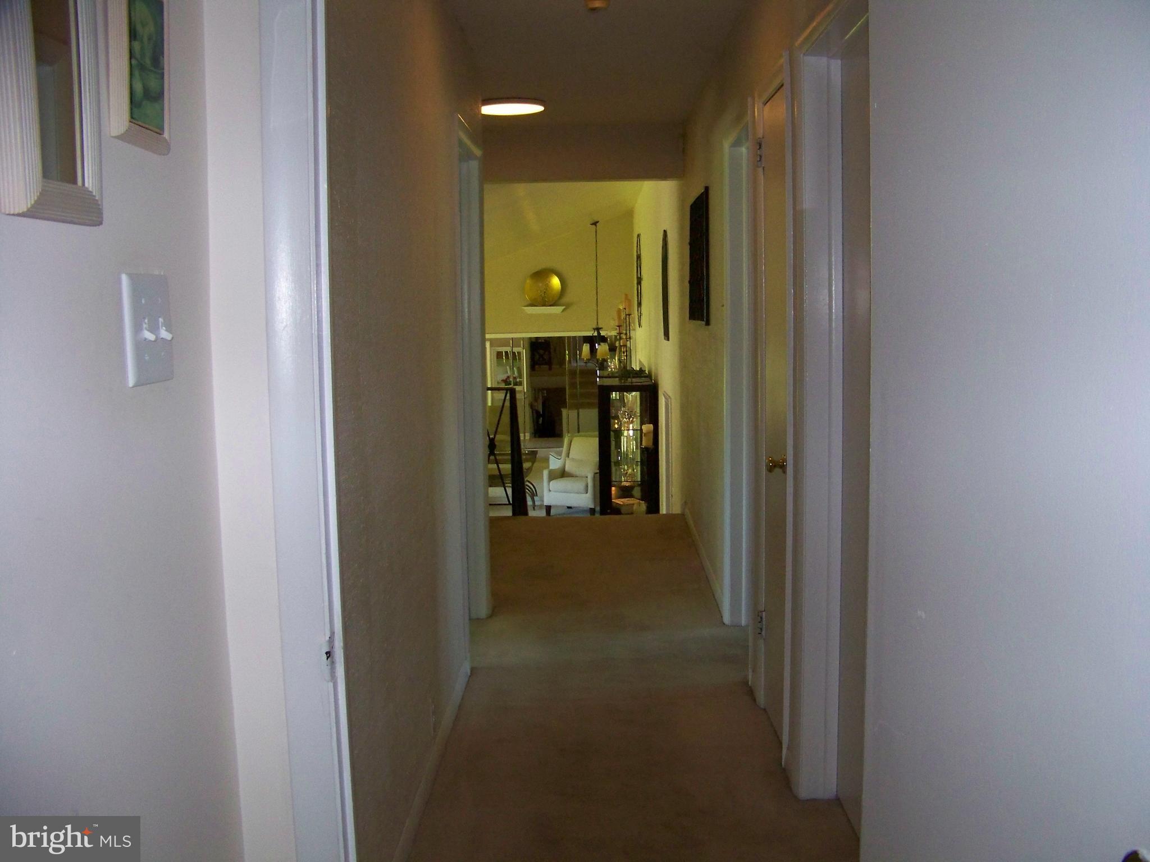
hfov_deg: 51.4
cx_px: 575
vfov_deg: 39.7
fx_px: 1196
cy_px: 431
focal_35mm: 36
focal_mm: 5.85
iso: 200
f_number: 2.8
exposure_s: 1/30
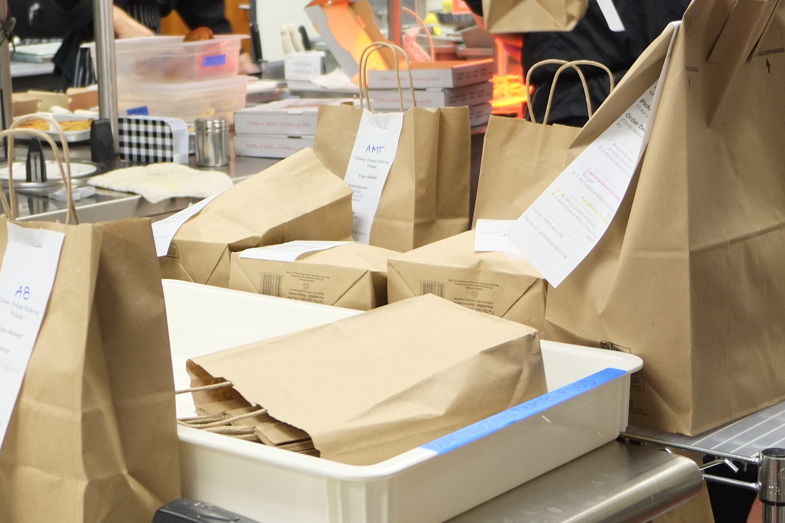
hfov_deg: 26.5
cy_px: 149
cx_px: 161
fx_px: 1635
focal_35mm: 75
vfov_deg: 18.1
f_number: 3.2
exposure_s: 1/30
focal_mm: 22.3
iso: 640
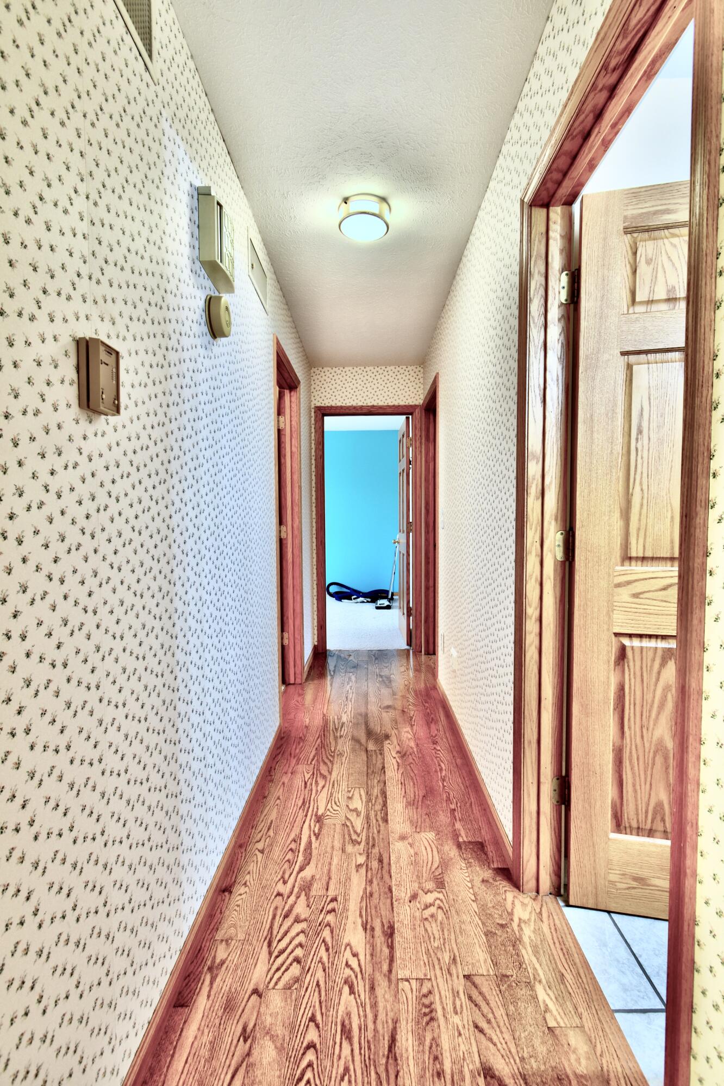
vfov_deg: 100.4
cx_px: 362
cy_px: 543
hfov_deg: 77.3
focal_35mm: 15
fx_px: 453
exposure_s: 1/8
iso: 200
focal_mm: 10
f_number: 5.6
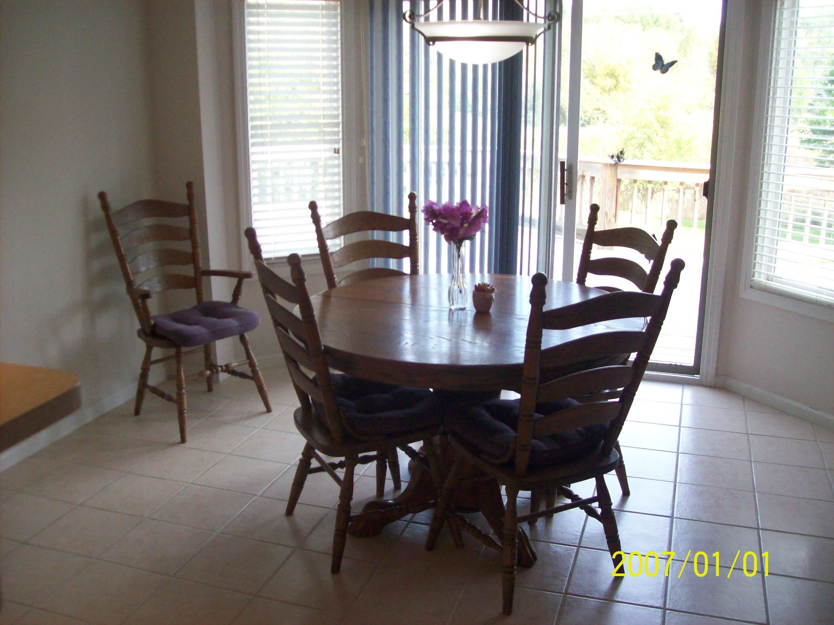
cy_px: 312
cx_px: 417
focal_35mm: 36
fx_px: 867
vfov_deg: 39.6
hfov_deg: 51.4
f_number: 2.7
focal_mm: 6
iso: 183
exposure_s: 1/128
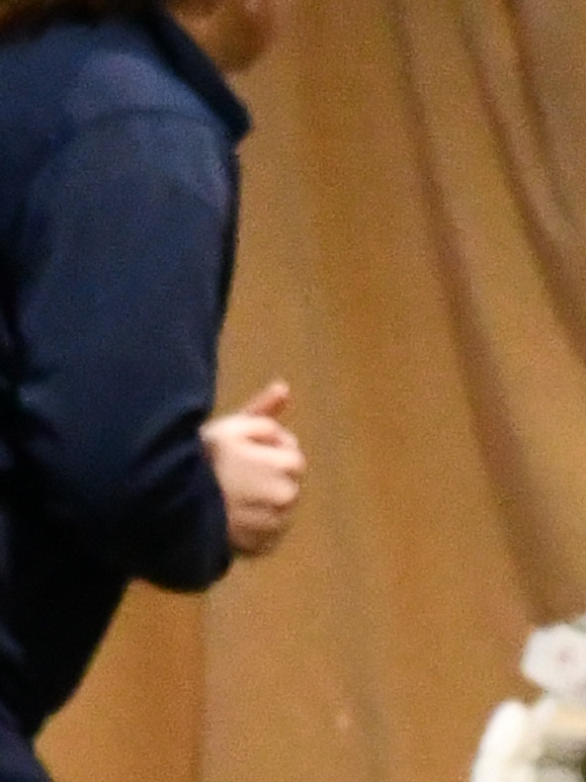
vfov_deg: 1.4
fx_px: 32105
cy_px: 794
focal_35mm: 1422
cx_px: 317
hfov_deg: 1.0
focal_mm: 140
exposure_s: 1/125
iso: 8000
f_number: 5.6
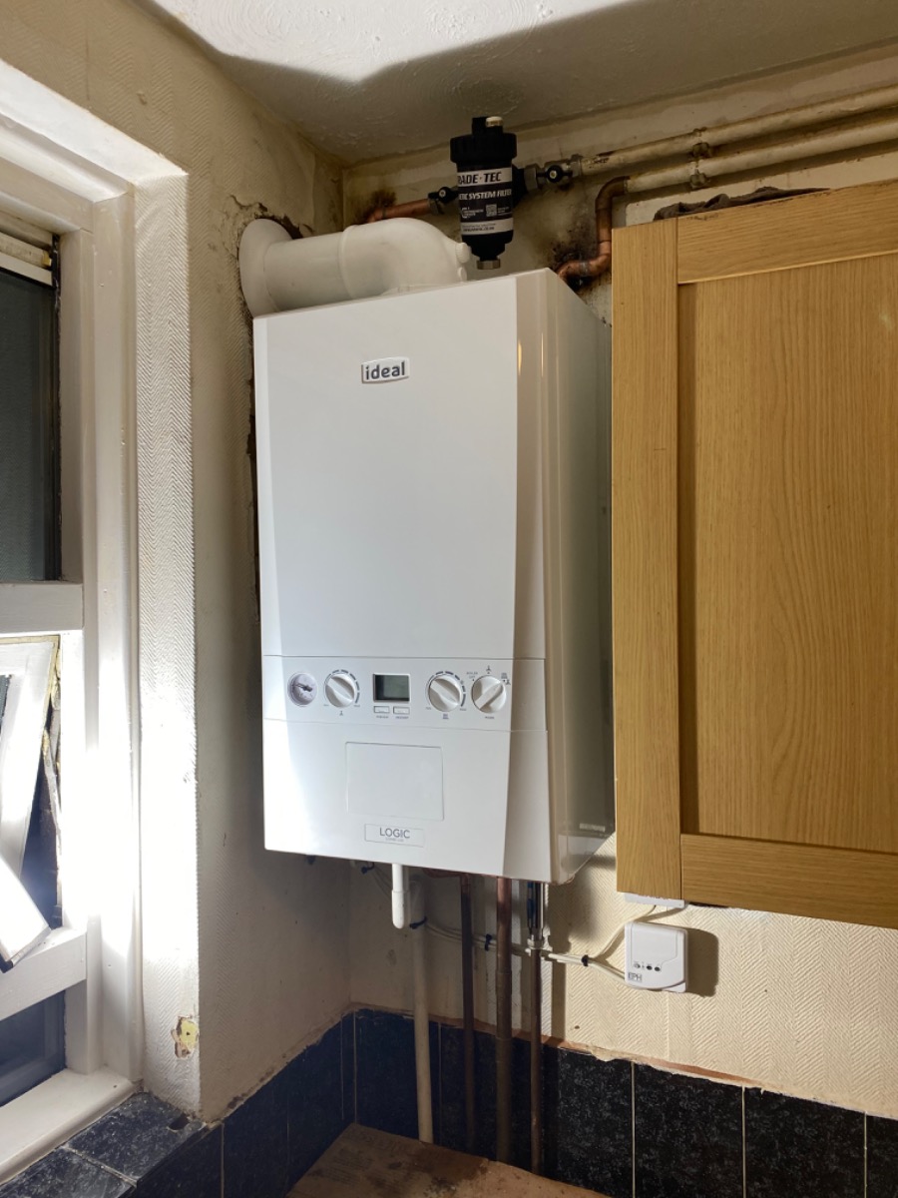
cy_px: 599
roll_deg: -0.2
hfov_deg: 53.1
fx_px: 899
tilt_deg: +1.1
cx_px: 449
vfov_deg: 67.3
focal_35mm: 26
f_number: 1.8
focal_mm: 4.25
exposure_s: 1/100
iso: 50
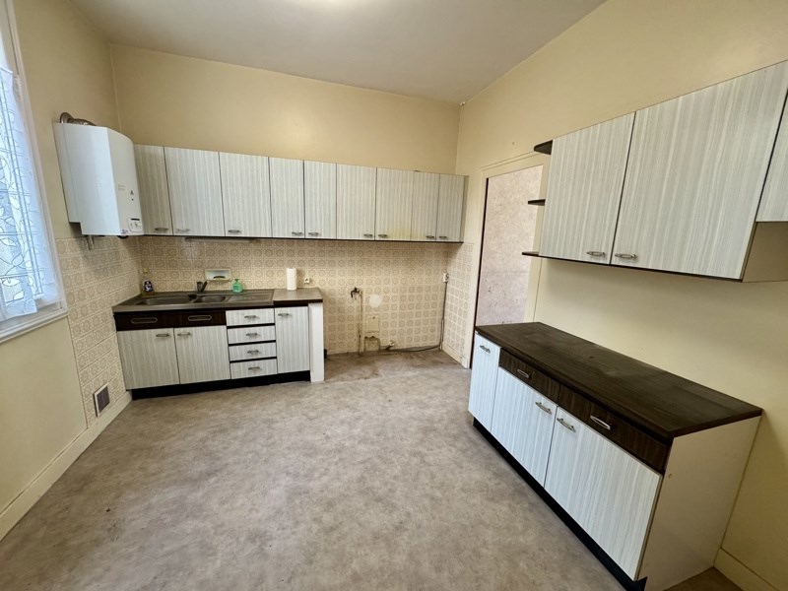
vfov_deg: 85.7
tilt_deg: -12.0
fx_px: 319
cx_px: 394
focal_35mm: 14
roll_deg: -1.7
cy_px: 296
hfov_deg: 102.1
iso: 320
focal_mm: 2.22
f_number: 2.2
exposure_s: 1/100
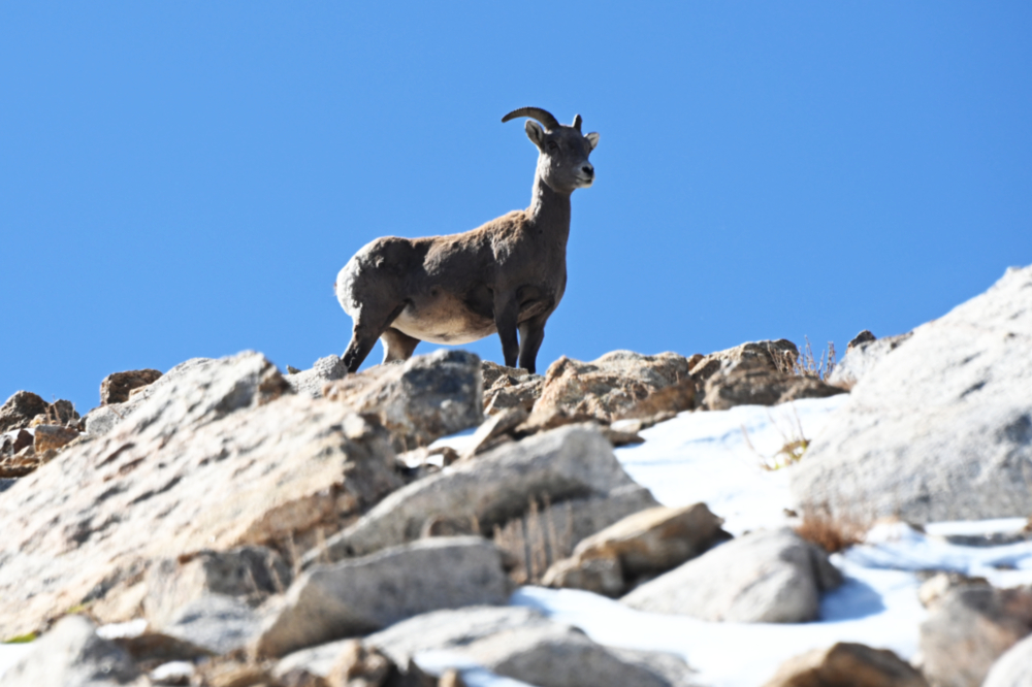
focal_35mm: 300
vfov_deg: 4.6
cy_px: 344
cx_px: 516
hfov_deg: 6.9
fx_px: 8597
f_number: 9
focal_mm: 300
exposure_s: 1/800
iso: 320
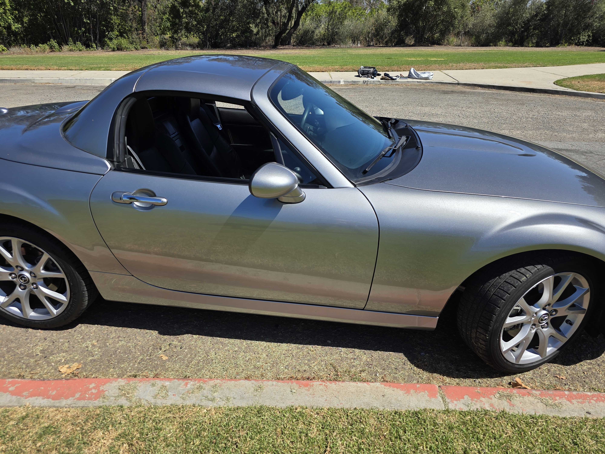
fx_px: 402
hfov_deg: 73.9
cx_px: 302
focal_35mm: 23
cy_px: 227
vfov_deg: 58.9
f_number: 1.7
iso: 12
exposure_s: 1/794
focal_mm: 6.3
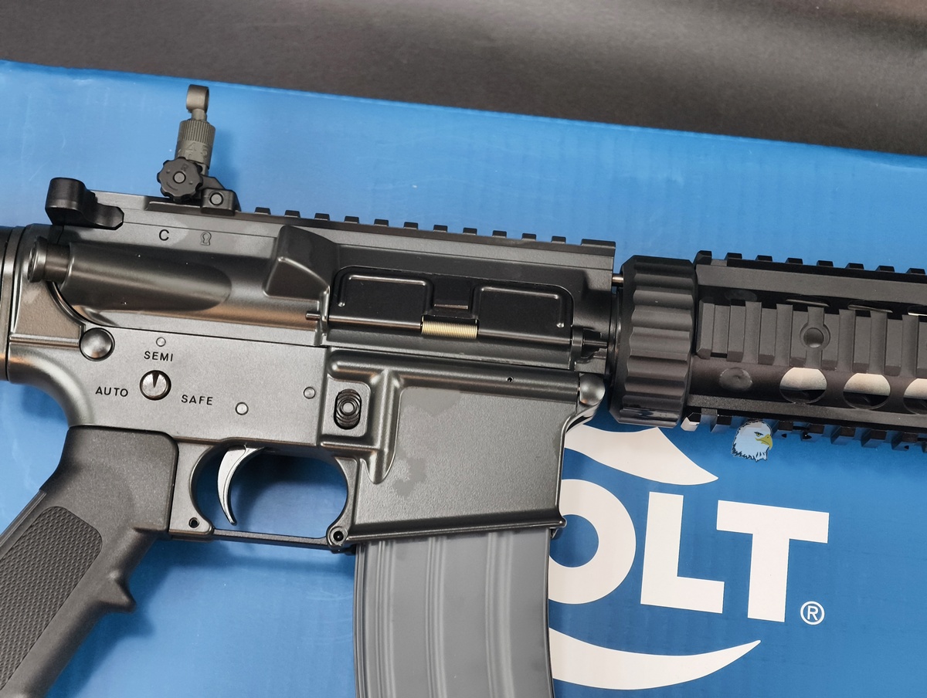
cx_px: 464
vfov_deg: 17.4
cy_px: 349
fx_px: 2280
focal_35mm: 85
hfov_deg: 23.0
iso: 765
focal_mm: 22.48
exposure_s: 1/20
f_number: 2.67
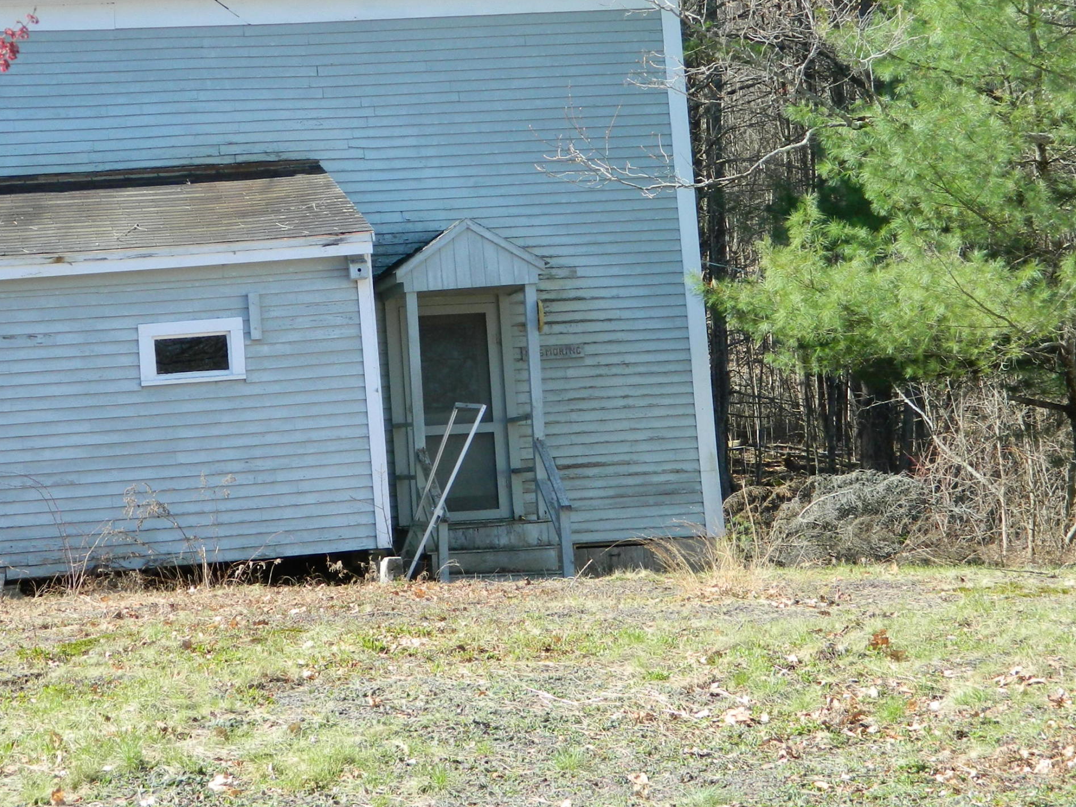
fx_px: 2798
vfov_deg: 16.4
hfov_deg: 21.7
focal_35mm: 90
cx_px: 334
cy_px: 282
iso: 140
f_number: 3.8
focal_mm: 10.2
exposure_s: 1/400
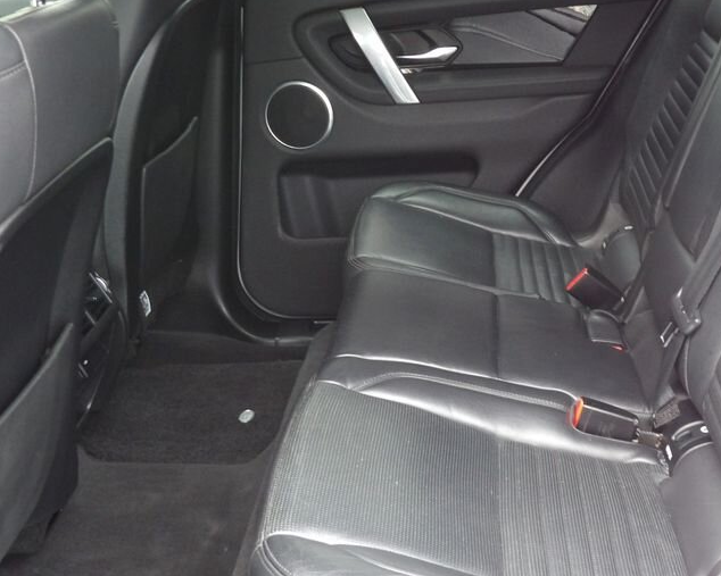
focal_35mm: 52
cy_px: 268
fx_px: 1109
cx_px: 473
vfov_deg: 29.1
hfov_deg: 35.7
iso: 274
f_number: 3.6
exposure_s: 1/17
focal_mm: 5.9
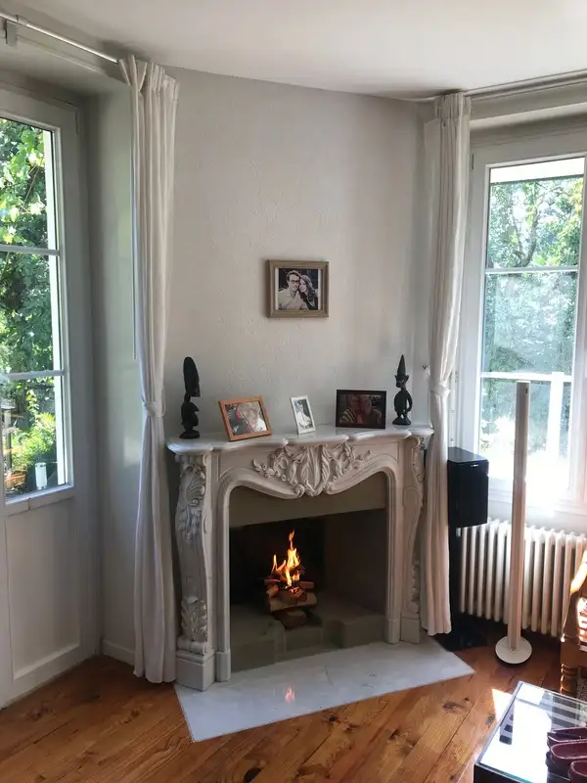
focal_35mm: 28
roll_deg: +0.2
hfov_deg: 49.7
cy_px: 392
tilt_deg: -6.6
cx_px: 294
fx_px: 633
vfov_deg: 63.4
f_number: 1.8
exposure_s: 1/100
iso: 20
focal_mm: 3.99
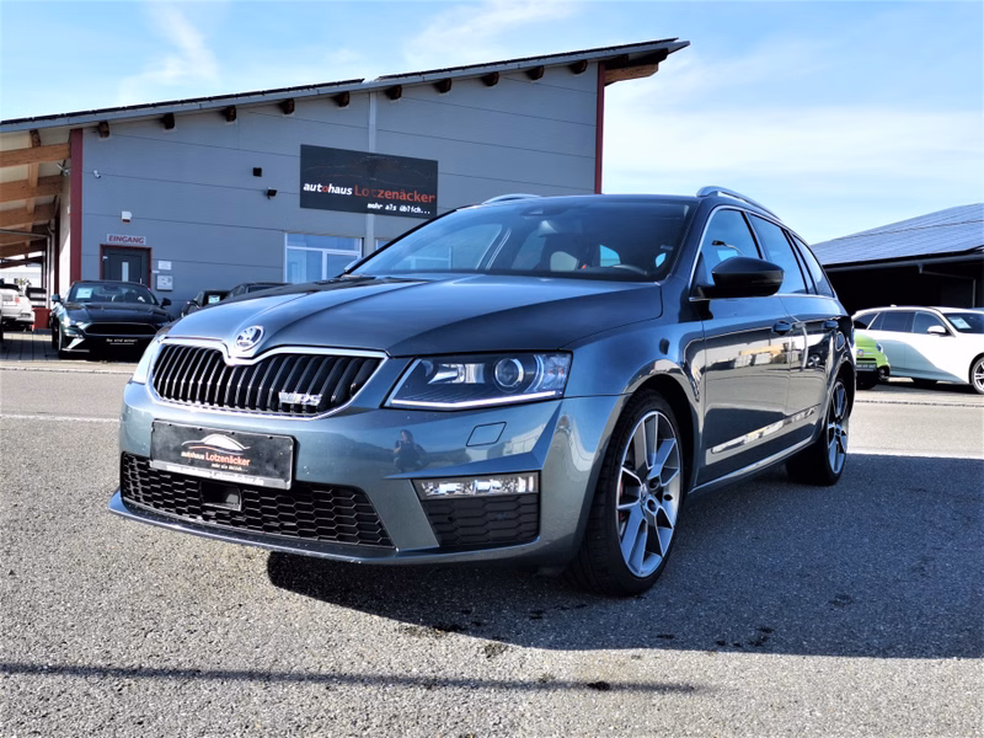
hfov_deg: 54.0
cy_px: 369
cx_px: 492
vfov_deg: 41.8
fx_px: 966
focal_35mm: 34
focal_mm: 5.58
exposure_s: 1/1399
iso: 50
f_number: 1.8
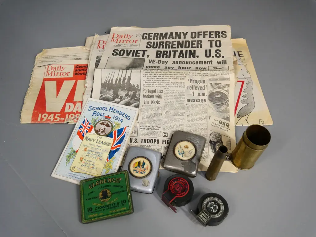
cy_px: 118
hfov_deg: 60.0
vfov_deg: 46.8
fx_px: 274
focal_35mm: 30
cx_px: 158
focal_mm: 15
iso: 1600
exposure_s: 1/80
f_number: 4.5
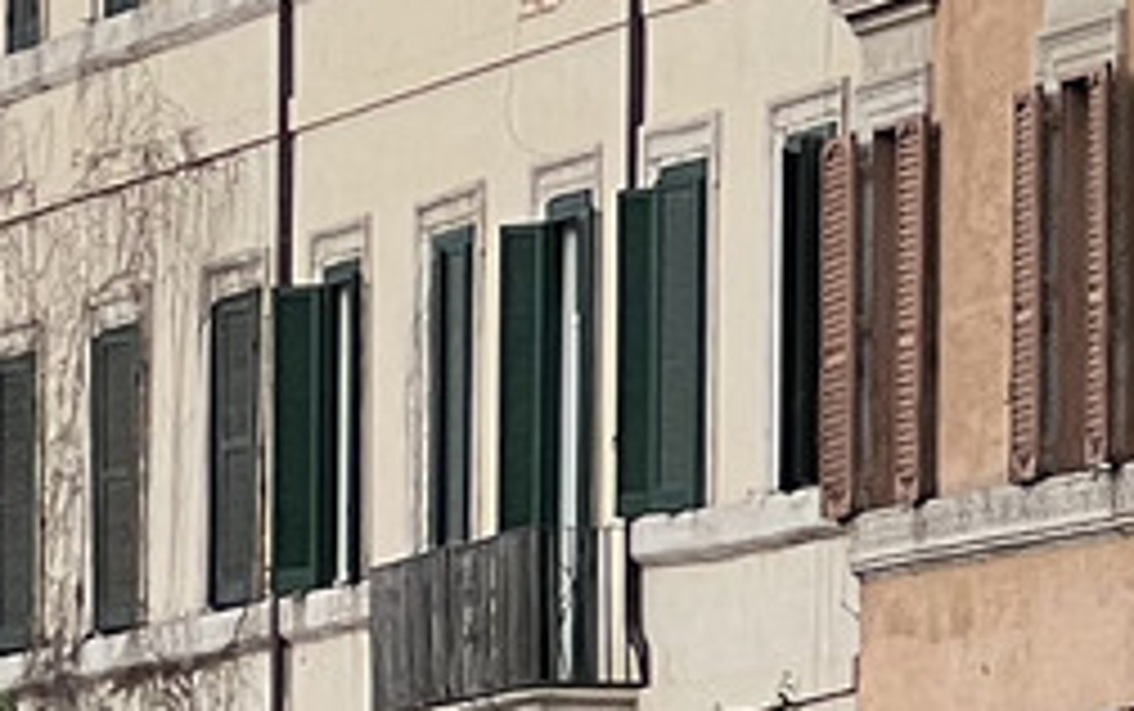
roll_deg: -0.3
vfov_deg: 2.5
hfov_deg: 4.0
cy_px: 644
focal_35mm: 518
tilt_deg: +3.6
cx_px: -346
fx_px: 16023
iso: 32
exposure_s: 1/161
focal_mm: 9
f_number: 2.8
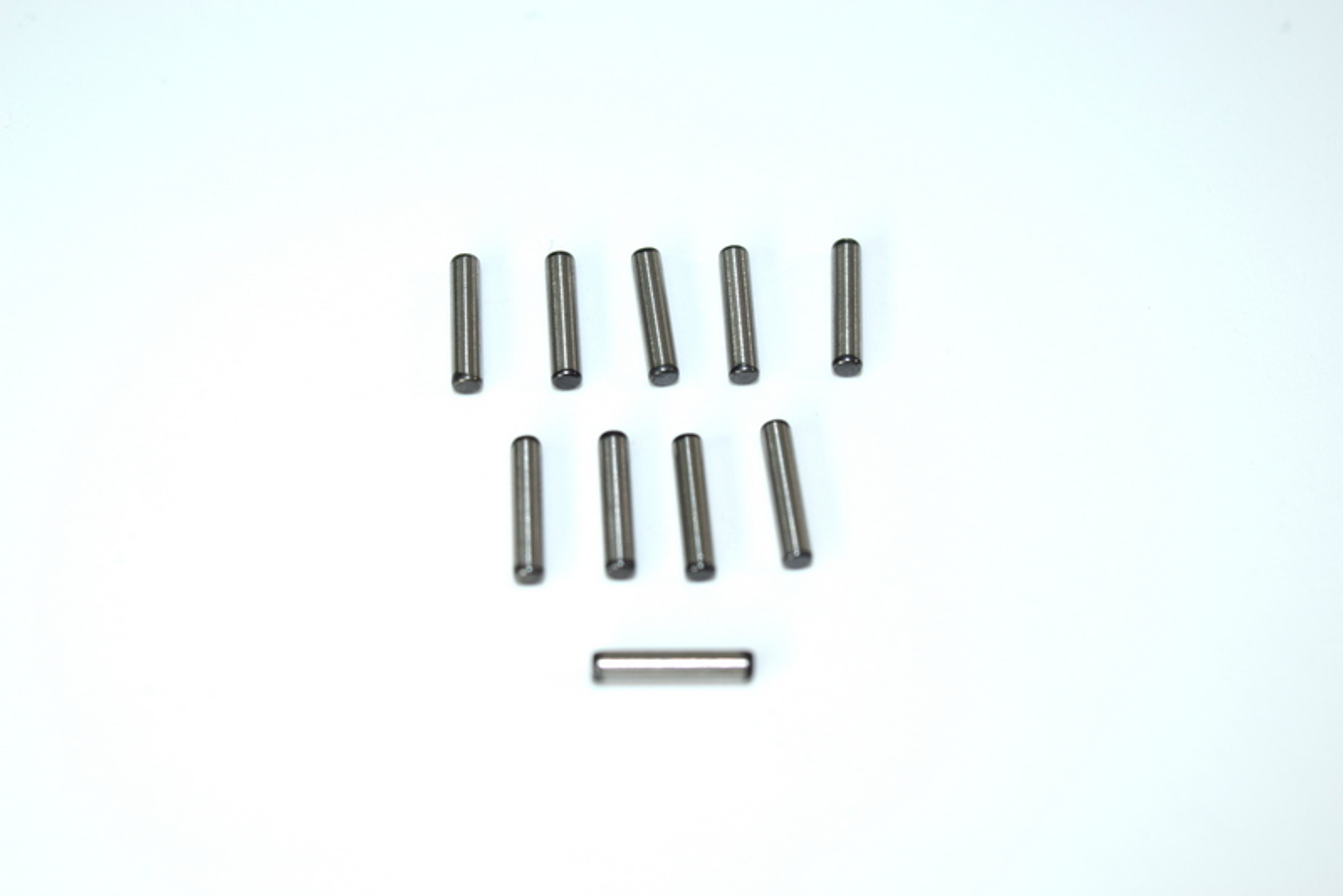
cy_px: 448
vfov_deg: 19.7
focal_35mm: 69
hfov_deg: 29.2
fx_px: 2575
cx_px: 672
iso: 100
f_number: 6.3
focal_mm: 46
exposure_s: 1/80
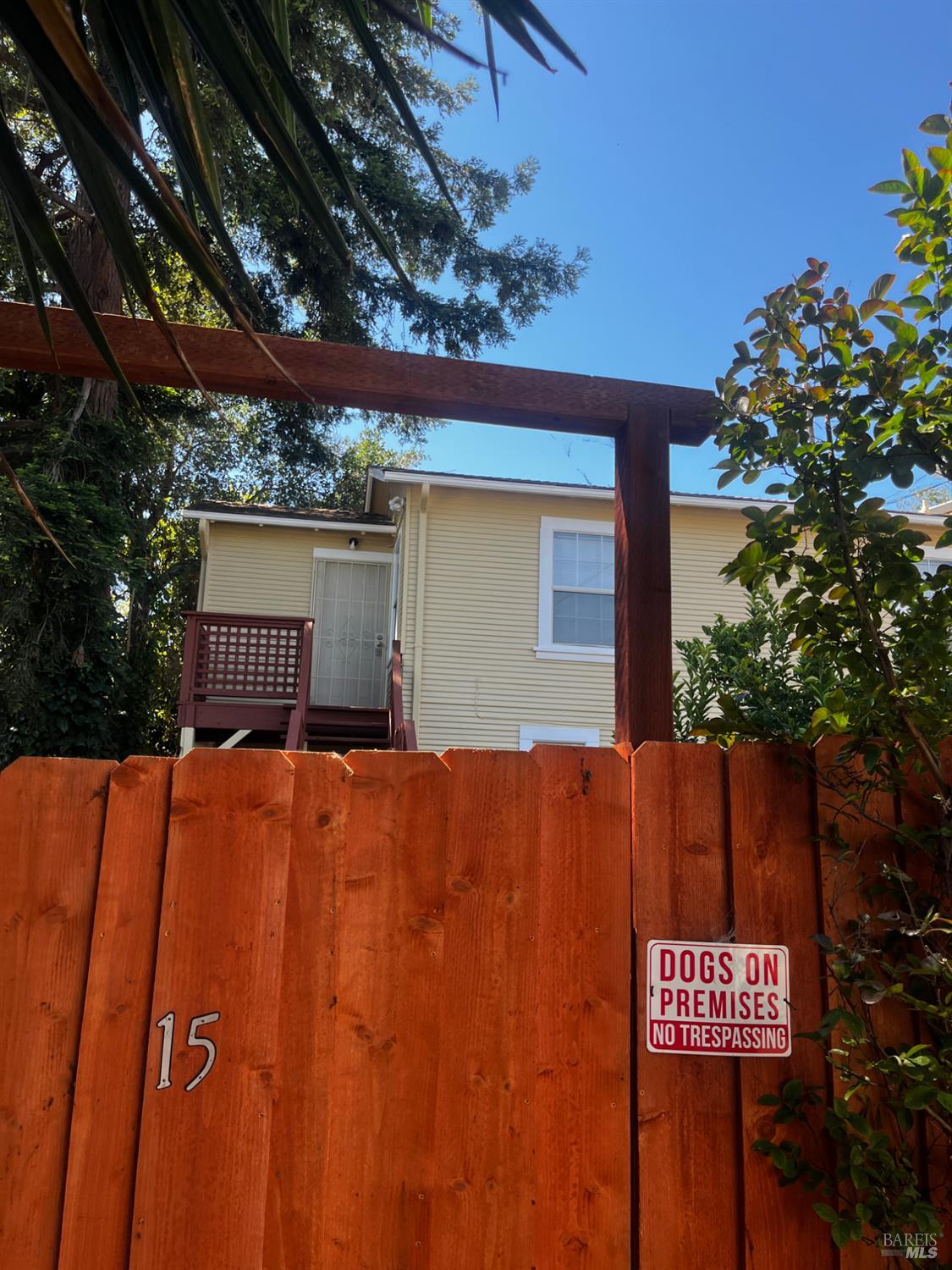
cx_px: 476
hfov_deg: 53.1
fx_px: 953
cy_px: 635
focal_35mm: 26
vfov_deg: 67.3
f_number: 1.6
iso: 50
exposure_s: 1/615
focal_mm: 5.1
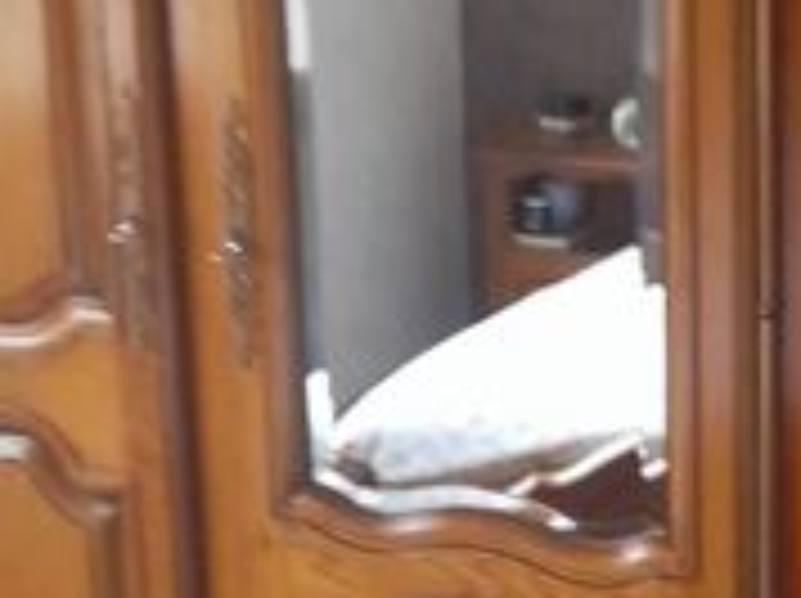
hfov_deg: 21.5
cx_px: 648
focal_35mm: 90
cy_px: 207
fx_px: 2080
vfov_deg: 16.3
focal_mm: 4.6
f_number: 2
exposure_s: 1/10
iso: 800
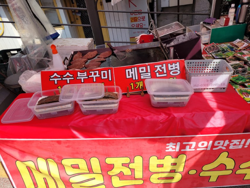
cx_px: 125
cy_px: 94
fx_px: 188
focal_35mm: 26
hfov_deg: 67.3
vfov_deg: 53.1
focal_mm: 5.4
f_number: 1.8
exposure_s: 1/984
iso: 40
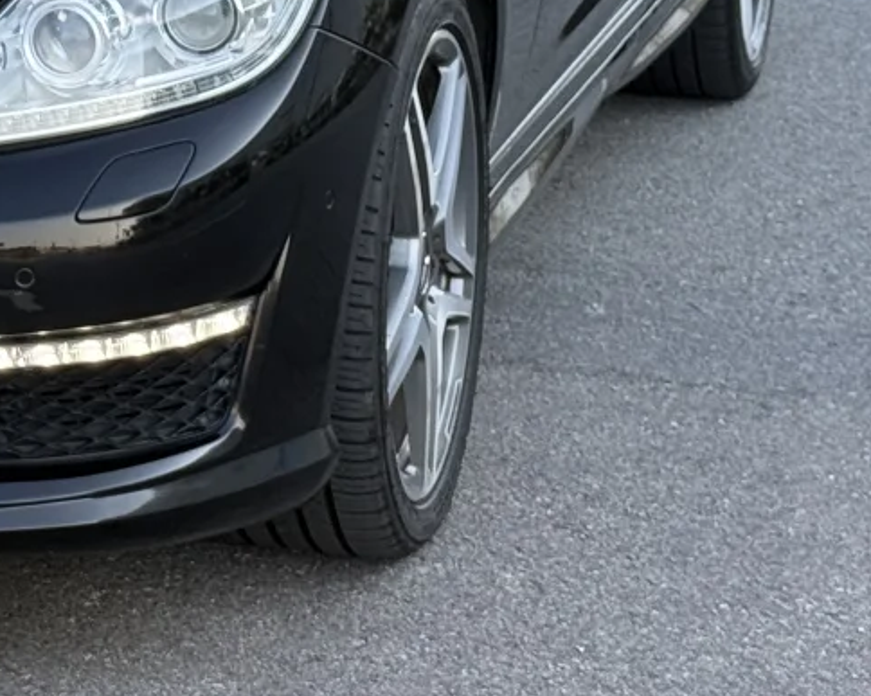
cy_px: -113
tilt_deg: -8.3
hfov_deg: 12.2
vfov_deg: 9.8
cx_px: -178
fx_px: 3995
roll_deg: -2.3
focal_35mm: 155
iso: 64
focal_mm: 6.76
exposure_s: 1/675
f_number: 1.78
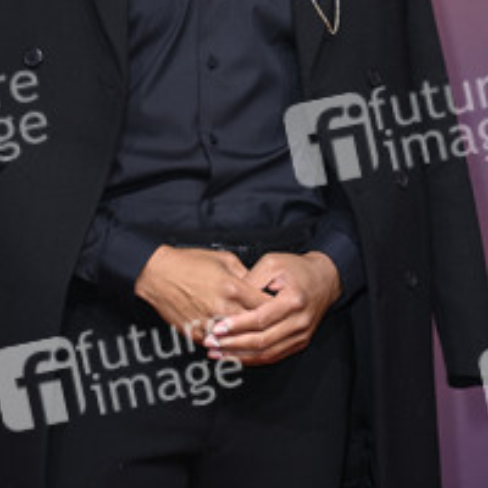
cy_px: 7
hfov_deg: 7.6
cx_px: 188
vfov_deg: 7.6
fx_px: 3652
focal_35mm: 229
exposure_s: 1/250
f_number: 5.6
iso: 500
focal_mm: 135
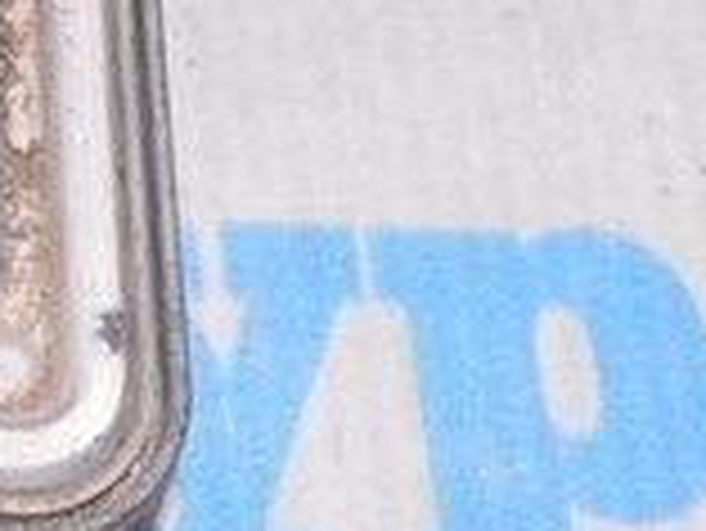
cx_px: -985
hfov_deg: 7.8
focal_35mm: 235
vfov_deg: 6.2
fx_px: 4799
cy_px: -484
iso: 1600
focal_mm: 25
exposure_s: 1/160
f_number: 8
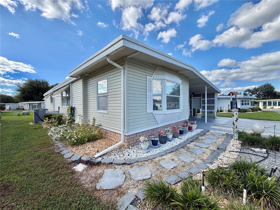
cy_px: 105
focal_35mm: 14
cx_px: 140
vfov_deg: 85.7
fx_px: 113
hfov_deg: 102.1
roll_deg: +2.2
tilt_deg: +1.3
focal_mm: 2.22
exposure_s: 1/770
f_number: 2.2
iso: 32
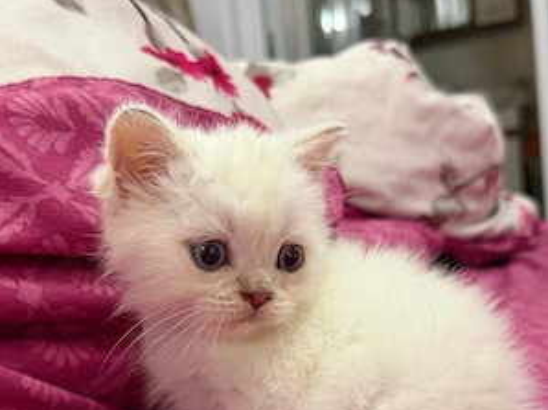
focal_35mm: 47
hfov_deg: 40.5
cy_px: 289
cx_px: 274
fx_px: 743
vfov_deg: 30.5
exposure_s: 1/60
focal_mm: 6.76
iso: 640
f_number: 1.78
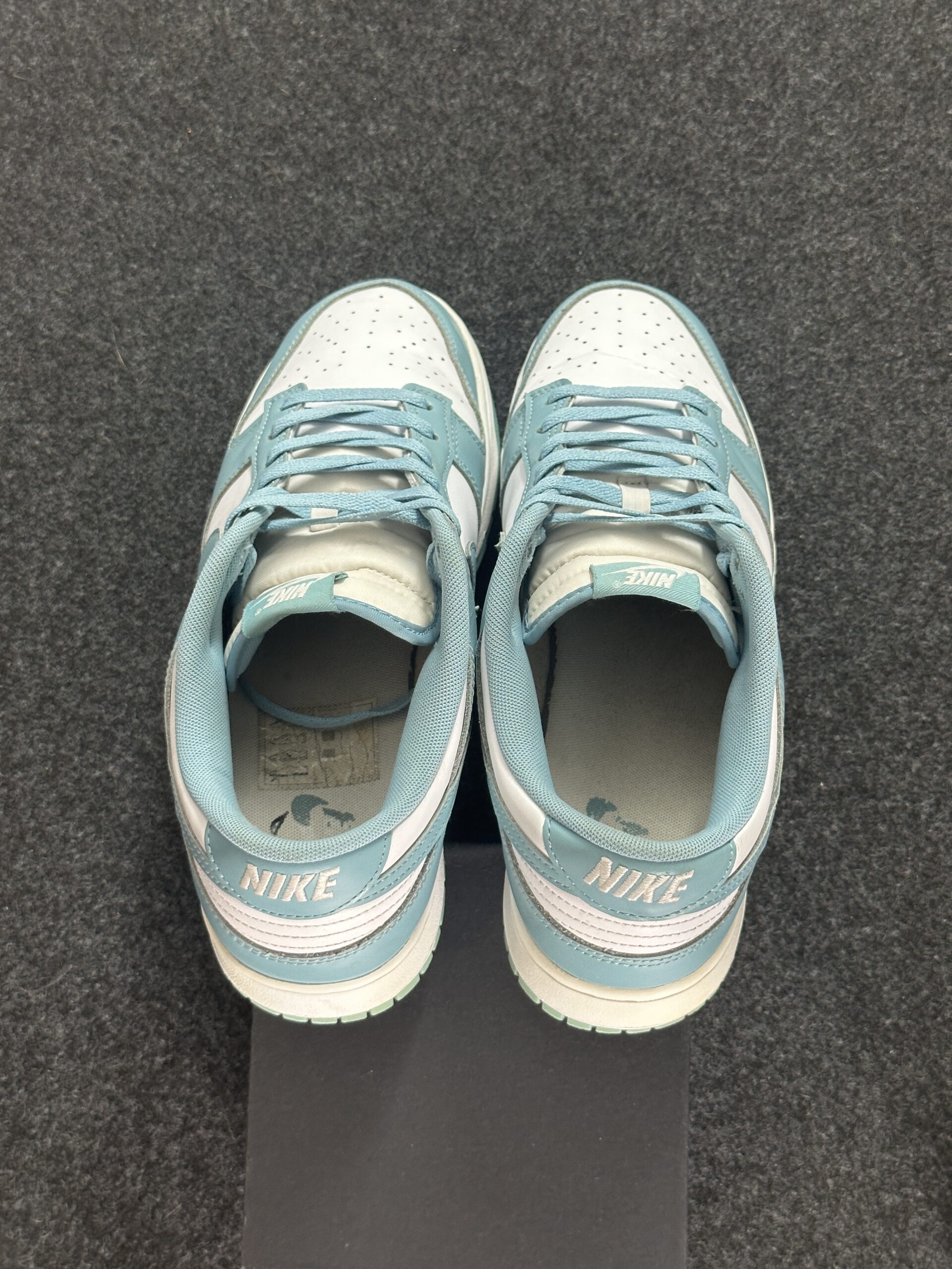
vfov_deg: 39.7
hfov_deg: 30.3
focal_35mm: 48
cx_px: 476
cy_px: 634
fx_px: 1760
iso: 200
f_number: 1.78
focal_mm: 6.86
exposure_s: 1/33
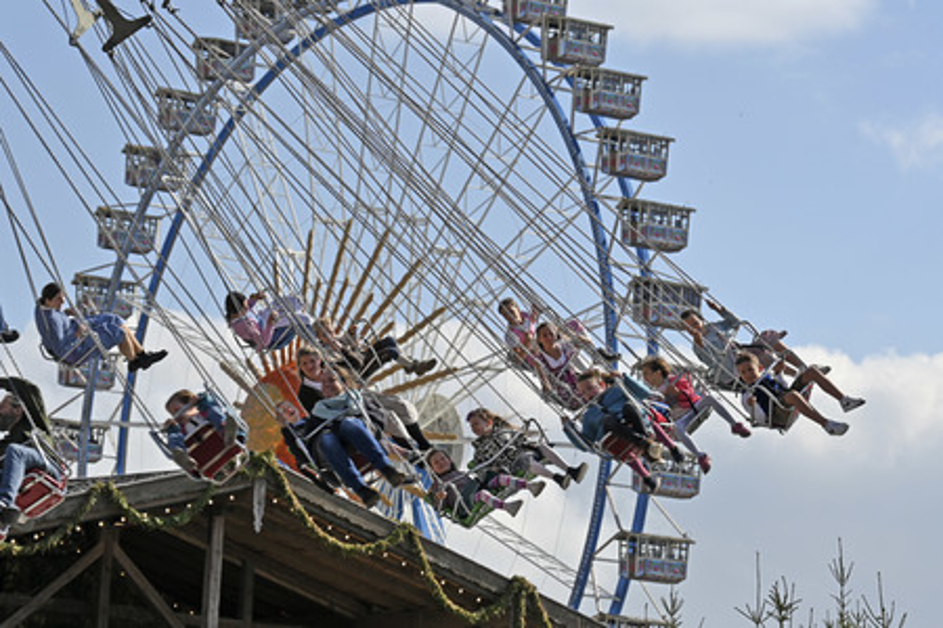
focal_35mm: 180
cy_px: 314
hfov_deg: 11.4
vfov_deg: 7.6
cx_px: 472
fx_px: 4715
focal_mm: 120
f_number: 6.3
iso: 100
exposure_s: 1/640
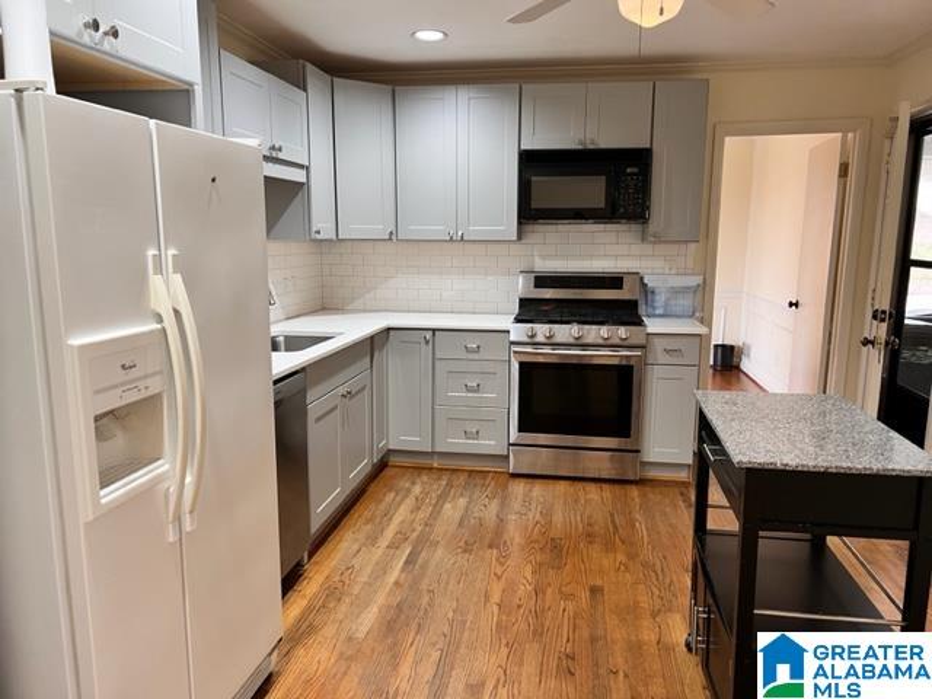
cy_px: 350
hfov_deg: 67.3
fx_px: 700
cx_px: 466
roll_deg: -0.3
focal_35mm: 26
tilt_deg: -10.3
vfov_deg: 53.1
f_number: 1.5
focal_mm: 5.7
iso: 160
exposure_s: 1/60
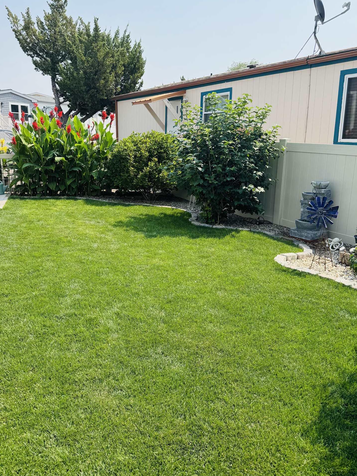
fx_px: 399
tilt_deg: -11.7
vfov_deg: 61.6
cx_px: 155
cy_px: 225
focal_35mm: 29
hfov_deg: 48.1
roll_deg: +0.4
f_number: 1.78
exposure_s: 1/3413
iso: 80
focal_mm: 6.76
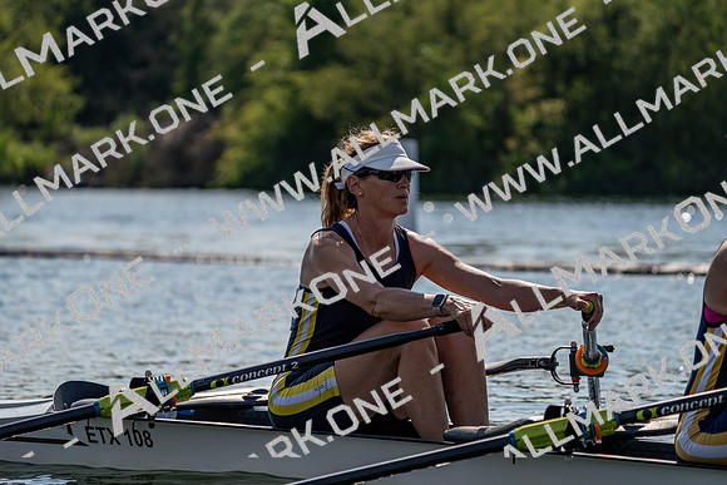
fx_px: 4040
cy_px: 242
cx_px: 364
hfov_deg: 10.3
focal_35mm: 200
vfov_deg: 6.9
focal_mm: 200
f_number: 5.6
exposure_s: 1/1600
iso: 100
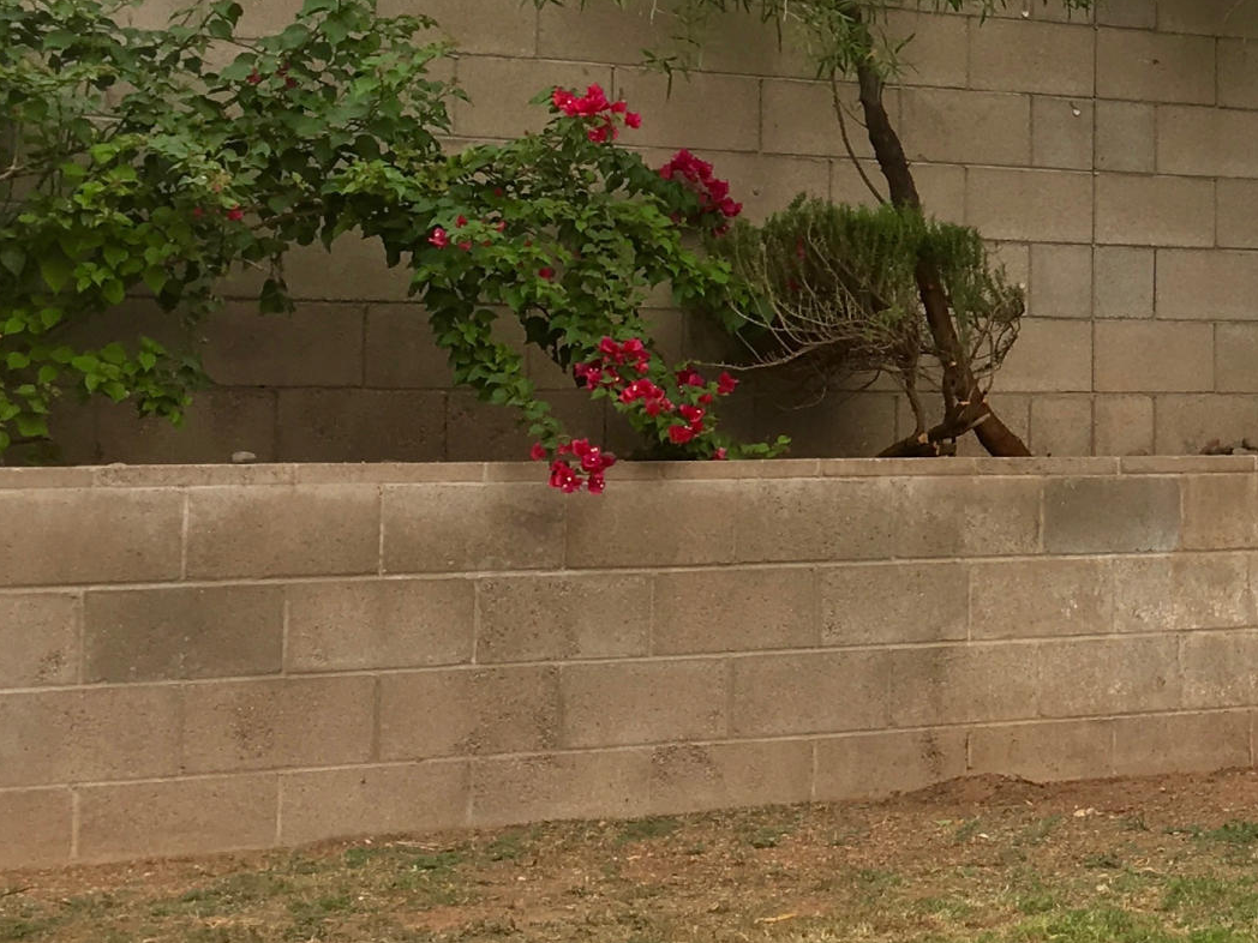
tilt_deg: +6.5
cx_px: 1517
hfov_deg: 21.8
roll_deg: +0.4
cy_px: 203
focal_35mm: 83
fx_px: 3016
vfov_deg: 17.6
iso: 25
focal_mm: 4.15
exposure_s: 1/674
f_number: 2.2
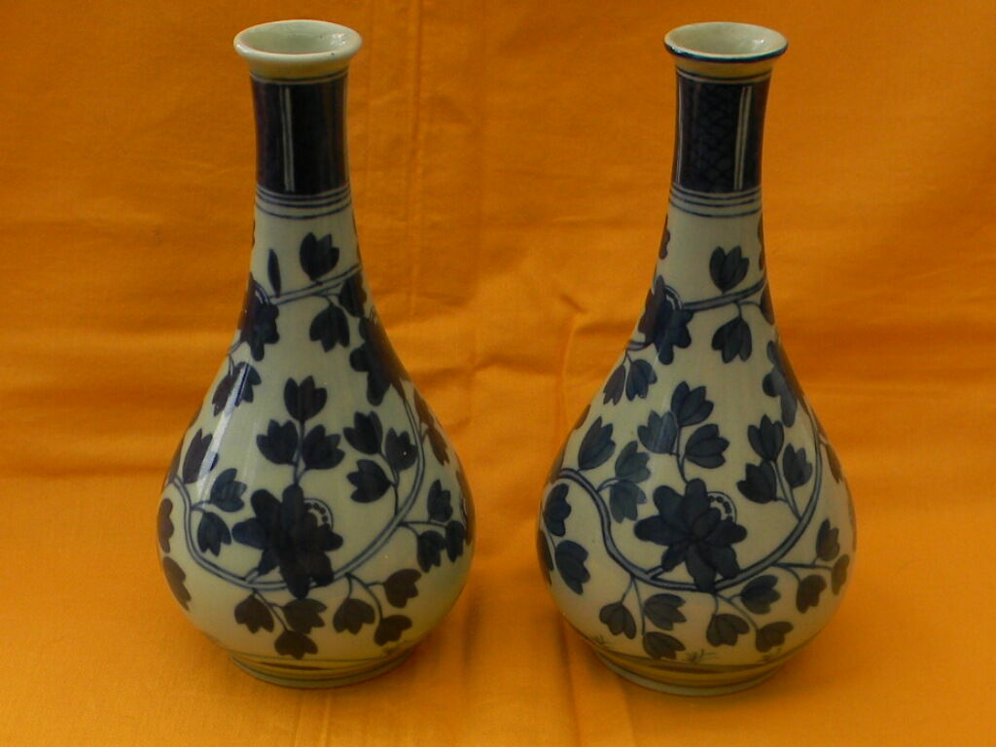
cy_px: 374
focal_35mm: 28
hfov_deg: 63.4
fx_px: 806
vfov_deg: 49.7
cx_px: 498
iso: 80
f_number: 3.5
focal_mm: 5
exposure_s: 1/146
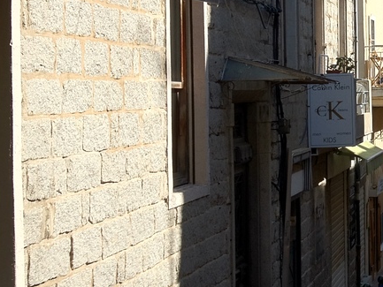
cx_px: 479
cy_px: 98
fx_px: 1074
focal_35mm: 97
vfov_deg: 15.2
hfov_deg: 18.9
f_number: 2.4
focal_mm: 4.28
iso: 64
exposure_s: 1/1126
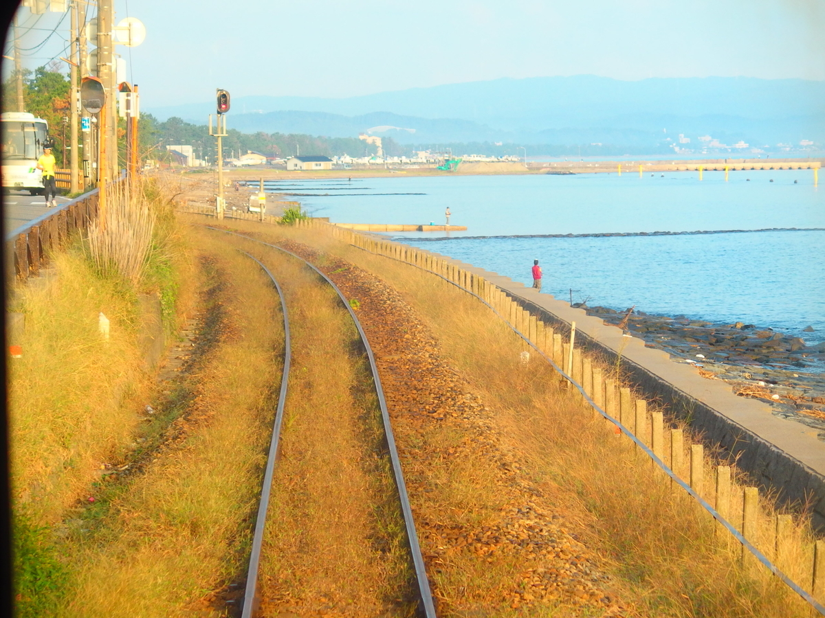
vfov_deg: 11.4
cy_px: 309
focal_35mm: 130
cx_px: 412
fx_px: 3098
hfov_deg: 15.2
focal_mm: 23.5
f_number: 3.2
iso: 100
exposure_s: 1/320
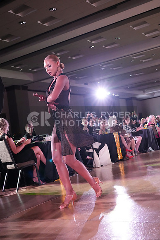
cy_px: 120
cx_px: 80
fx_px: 286
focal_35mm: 43
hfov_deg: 31.2
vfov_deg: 45.4
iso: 8000
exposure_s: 1/400
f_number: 5
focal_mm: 43
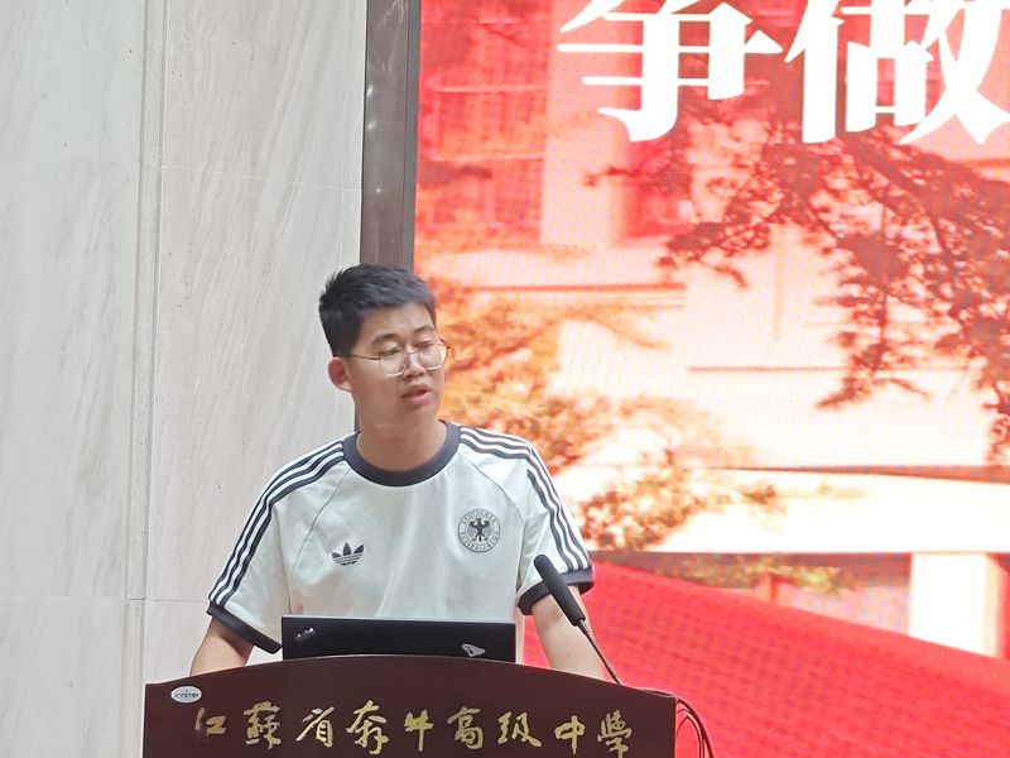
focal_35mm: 158
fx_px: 4610
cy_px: 379
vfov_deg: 9.4
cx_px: 505
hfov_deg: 12.5
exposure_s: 1/50
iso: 500
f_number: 2
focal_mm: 9
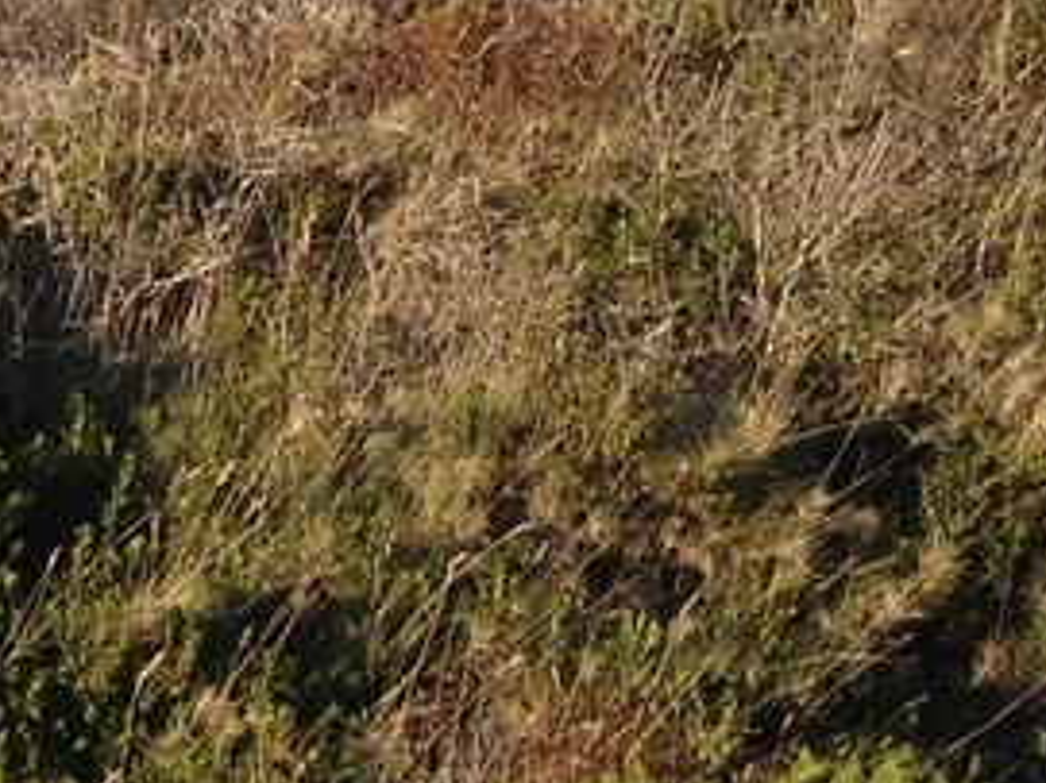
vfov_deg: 6.9
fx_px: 6252
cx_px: -1115
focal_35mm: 207
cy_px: -903
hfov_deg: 9.0
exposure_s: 1/708
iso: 64
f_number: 2.4
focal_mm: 4.28
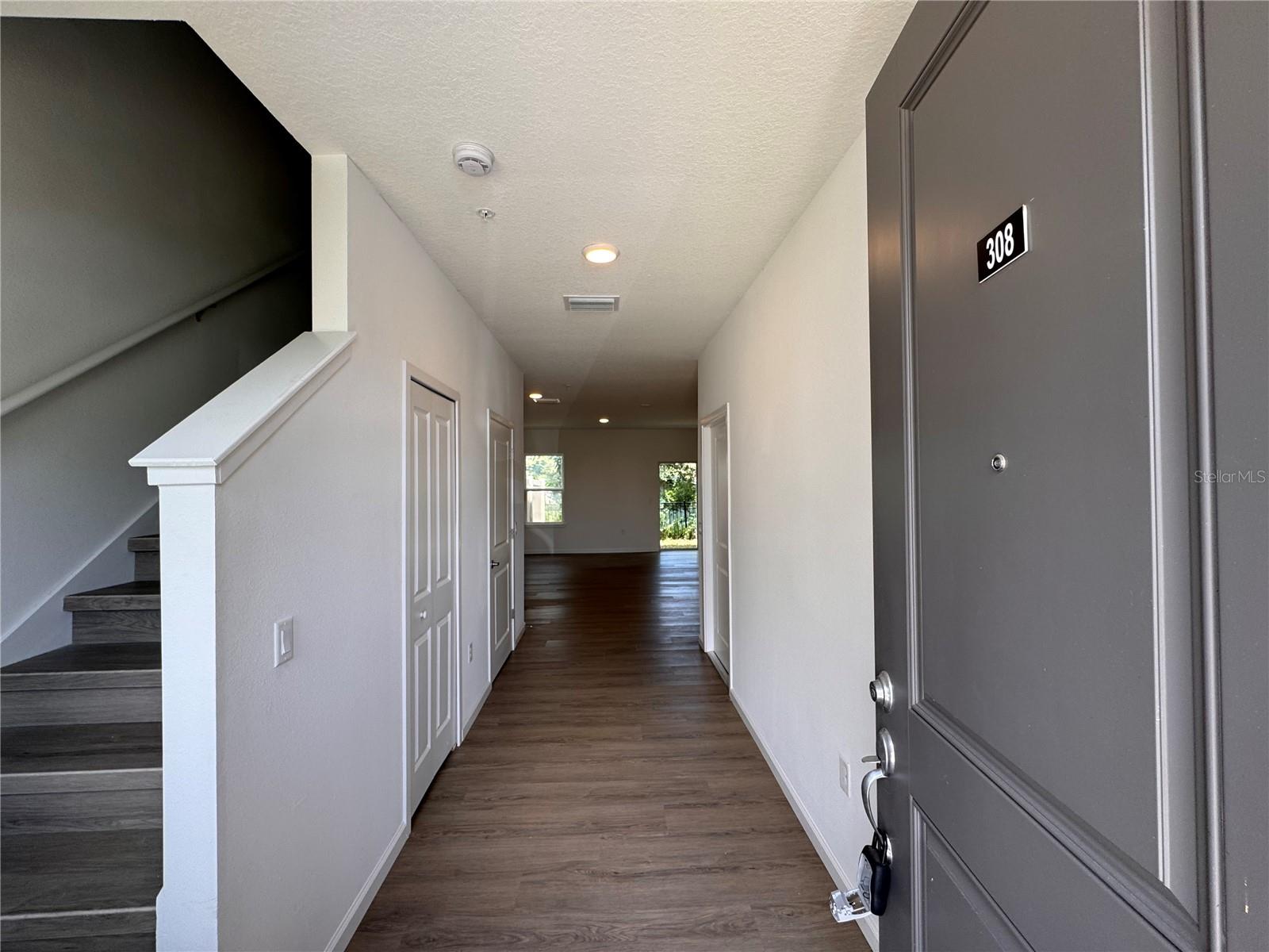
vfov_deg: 85.7
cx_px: 634
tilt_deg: -0.9
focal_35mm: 14
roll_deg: -0.1
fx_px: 513
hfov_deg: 102.1
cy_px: 476
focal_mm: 2.22
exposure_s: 1/120
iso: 50
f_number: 2.2
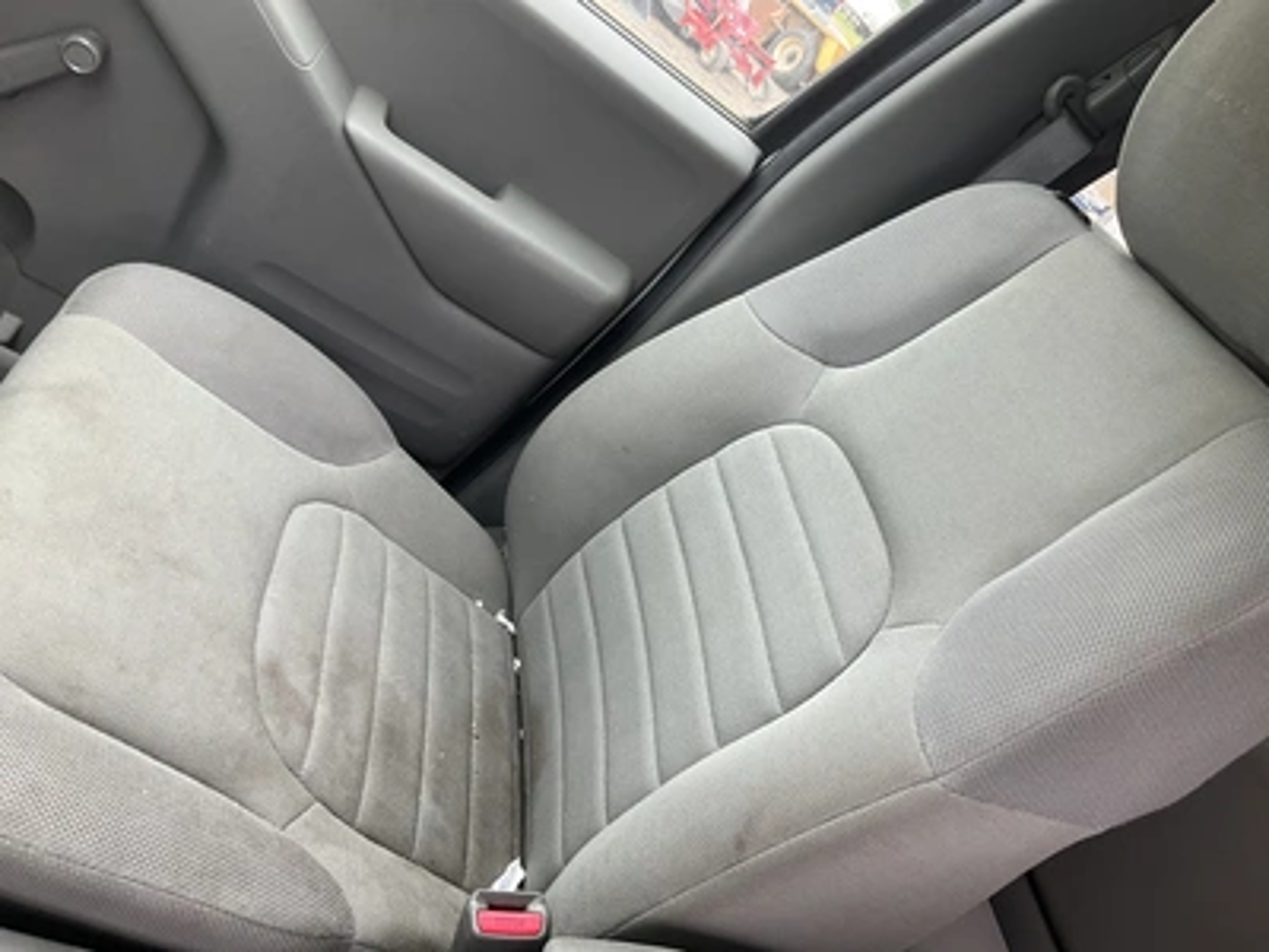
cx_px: 634
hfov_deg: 61.7
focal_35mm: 29
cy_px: 476
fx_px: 1063
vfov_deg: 48.2
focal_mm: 3
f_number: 1.8
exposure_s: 1/122
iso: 32
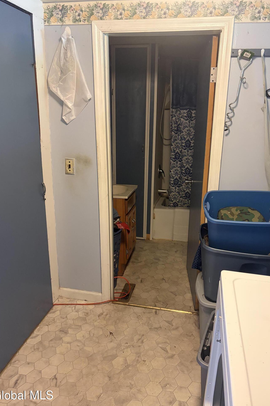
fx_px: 315
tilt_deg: -16.2
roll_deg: -1.0
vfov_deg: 65.5
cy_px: 204
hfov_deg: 46.3
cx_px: 148
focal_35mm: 28
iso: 500
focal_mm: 5.96
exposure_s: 1/60
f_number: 1.6
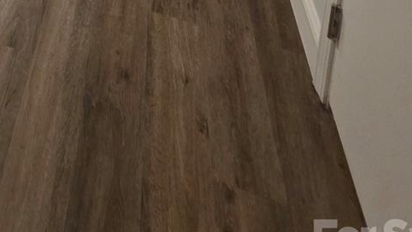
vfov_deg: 14.6
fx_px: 492
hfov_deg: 38.7
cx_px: -25
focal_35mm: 45
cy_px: -341
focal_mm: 2.2
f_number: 1.9
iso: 500
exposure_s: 1/60
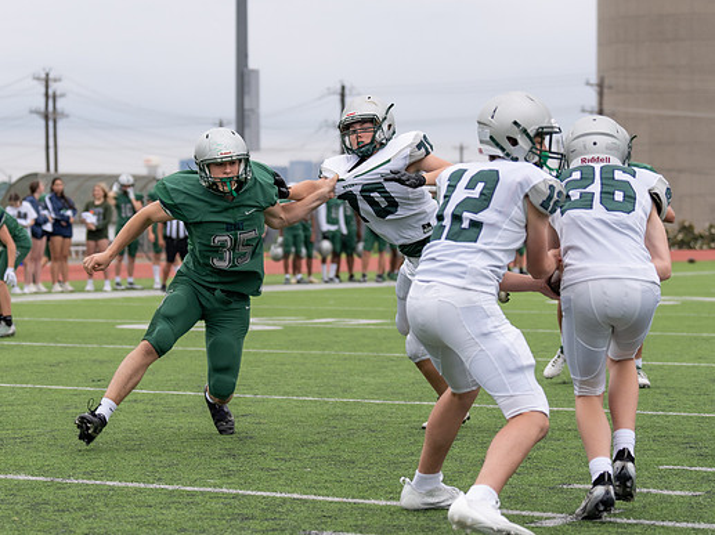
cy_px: 328
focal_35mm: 120
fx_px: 2477
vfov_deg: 12.3
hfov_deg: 16.4
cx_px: 277
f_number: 2.8
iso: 250
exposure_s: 1/1250
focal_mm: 70
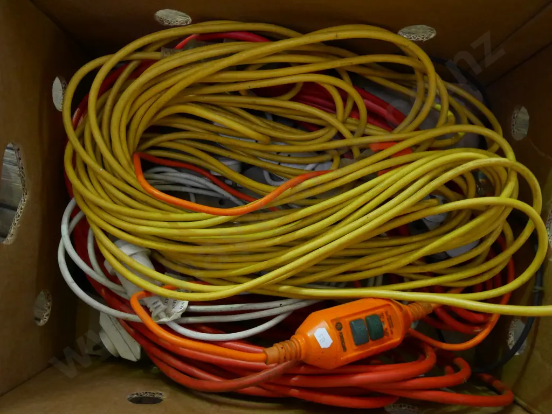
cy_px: 207
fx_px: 479
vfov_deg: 46.8
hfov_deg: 59.9
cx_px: 276
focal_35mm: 30
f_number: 4
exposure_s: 1/6
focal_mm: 15
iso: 3200
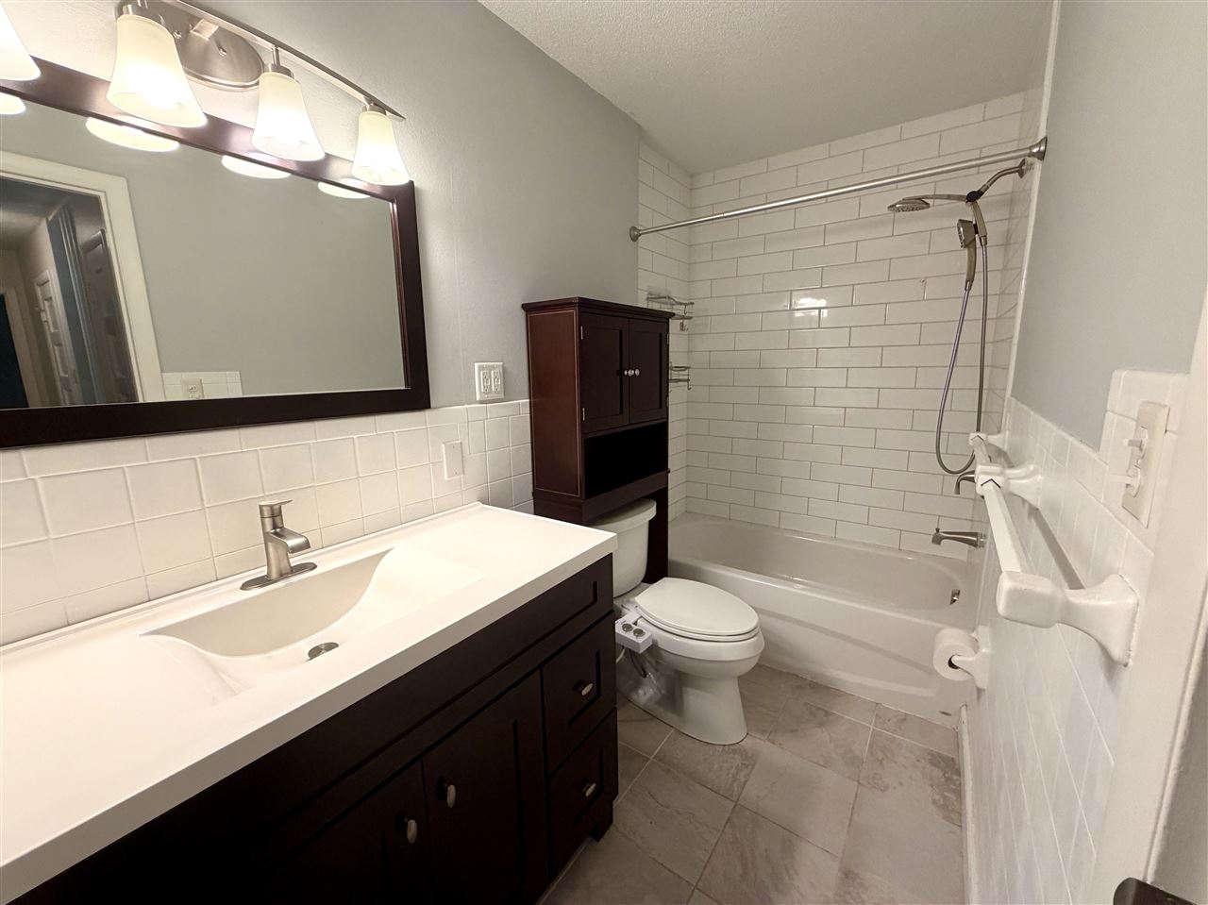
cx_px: 604
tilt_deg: -10.1
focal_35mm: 14
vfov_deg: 85.6
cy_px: 452
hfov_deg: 102.1
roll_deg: +2.0
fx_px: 488
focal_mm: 2.22
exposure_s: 1/120
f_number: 2.2
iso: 250
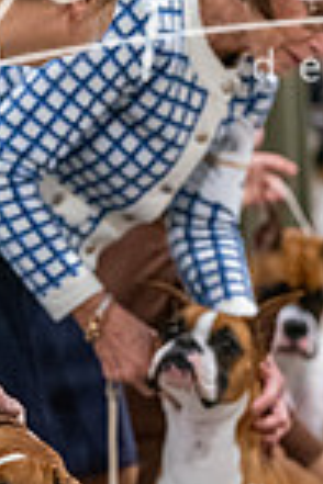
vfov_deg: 4.2
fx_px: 6675
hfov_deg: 2.8
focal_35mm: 496
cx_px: 168
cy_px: 392
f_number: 3.5
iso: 6400
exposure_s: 1/250
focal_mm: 162
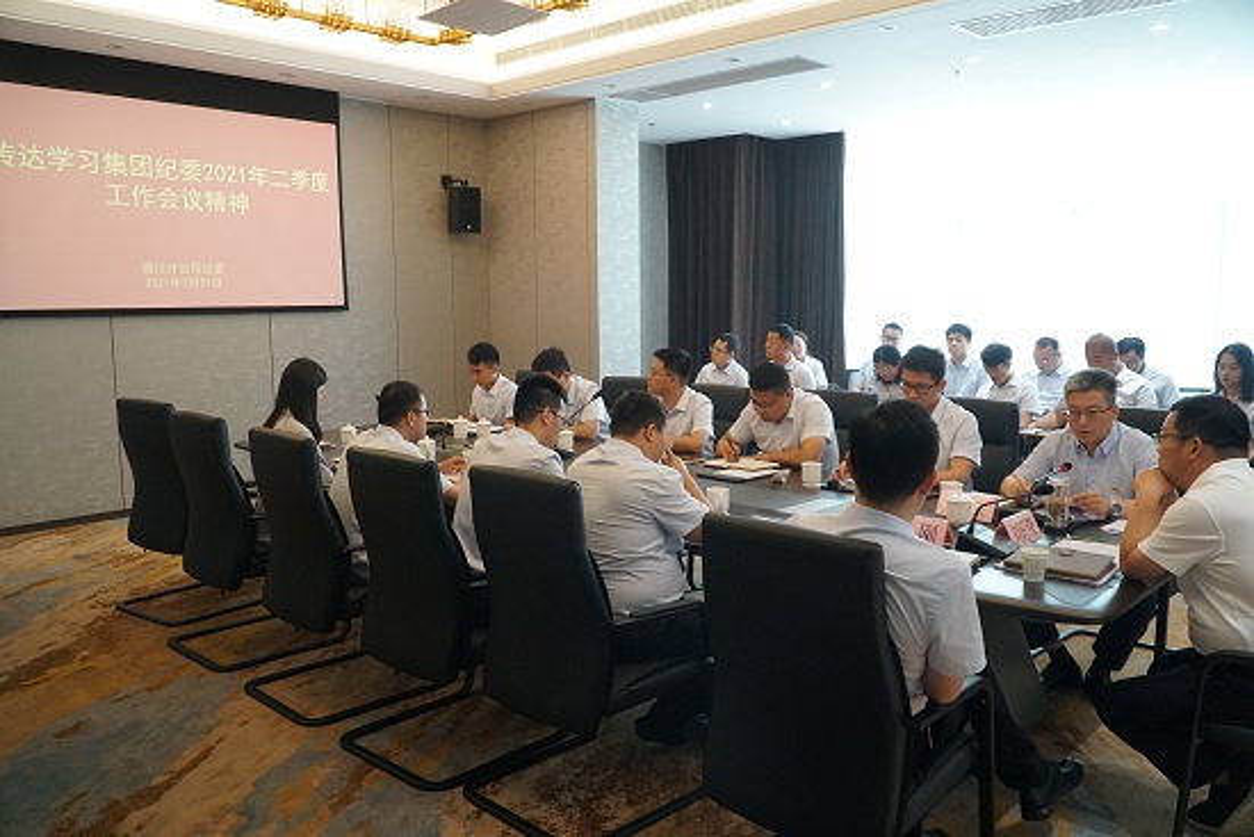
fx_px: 941
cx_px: 627
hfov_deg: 67.4
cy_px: 418
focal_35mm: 27
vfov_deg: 48.0
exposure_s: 1/160
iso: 2500
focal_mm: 18
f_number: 4
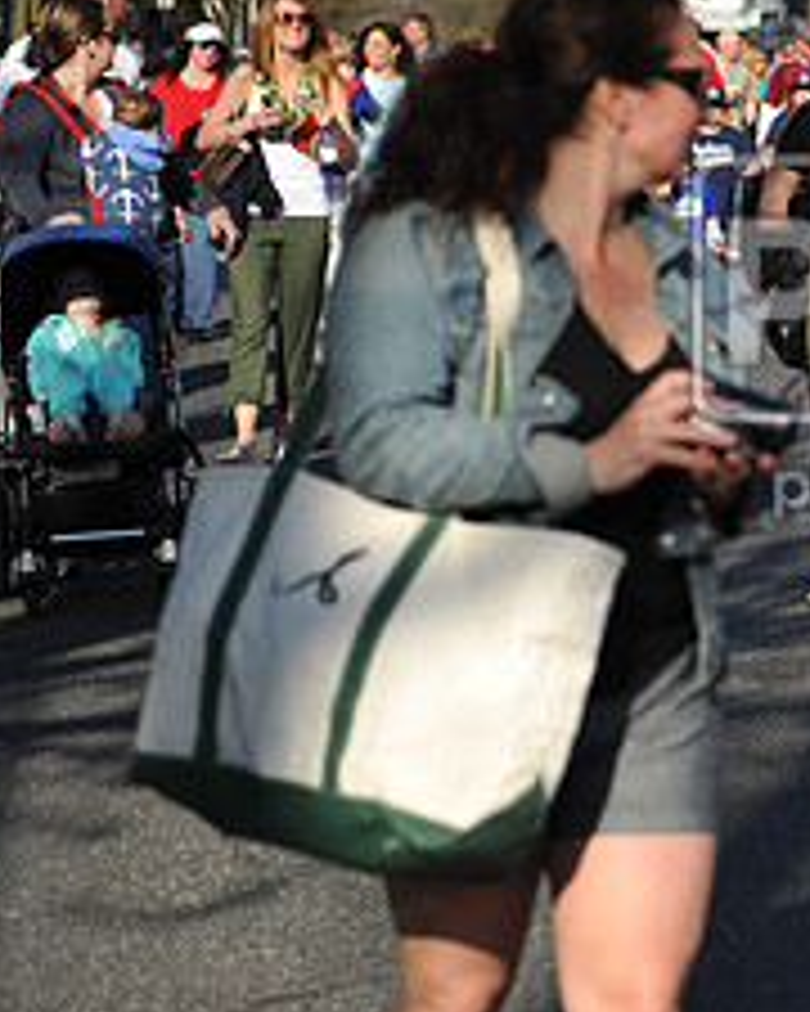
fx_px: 4345
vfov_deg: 13.3
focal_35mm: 145
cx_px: 1228
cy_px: 319
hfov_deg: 10.3
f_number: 2.8
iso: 400
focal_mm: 60
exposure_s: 1/6400
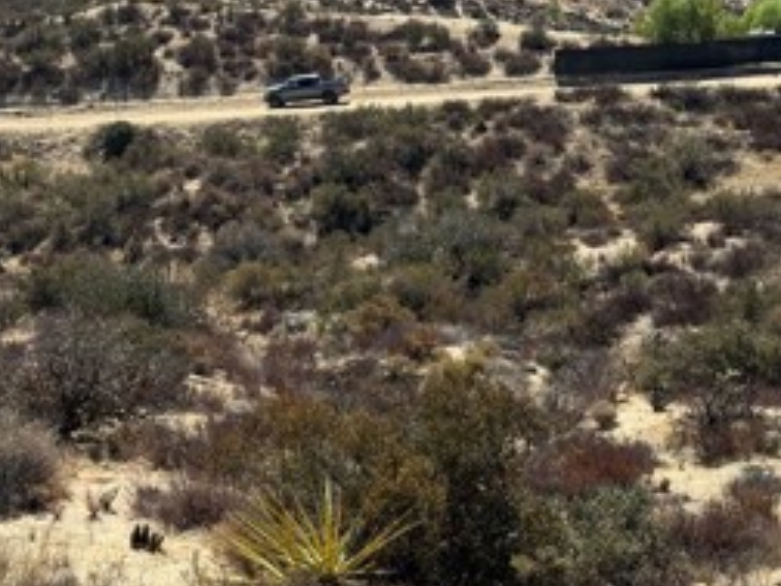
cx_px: 288
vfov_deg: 24.0
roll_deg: -1.8
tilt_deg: -15.3
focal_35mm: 61
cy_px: 273
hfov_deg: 31.5
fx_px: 1376
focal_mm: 6.76
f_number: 1.78
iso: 80
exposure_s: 1/3425
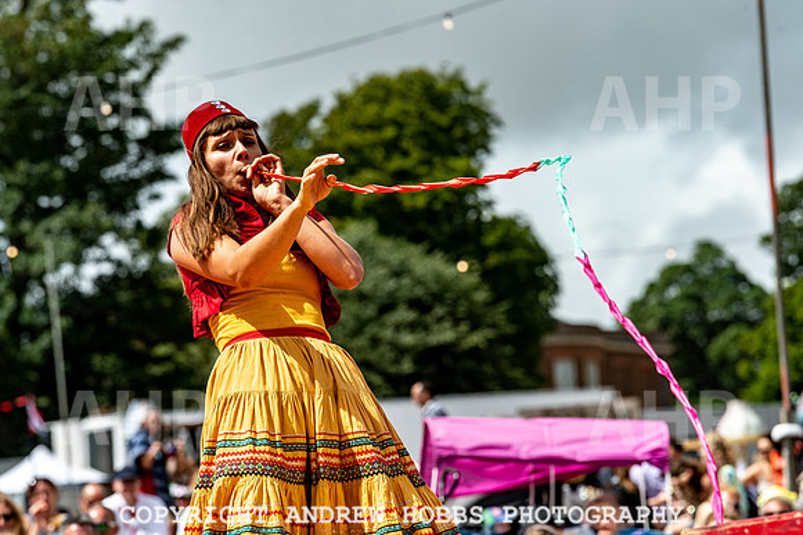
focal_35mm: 206
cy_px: 268
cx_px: 402
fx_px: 4592
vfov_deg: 6.7
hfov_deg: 10.0
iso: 250
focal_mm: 200
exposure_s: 1/2000
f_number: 7.1
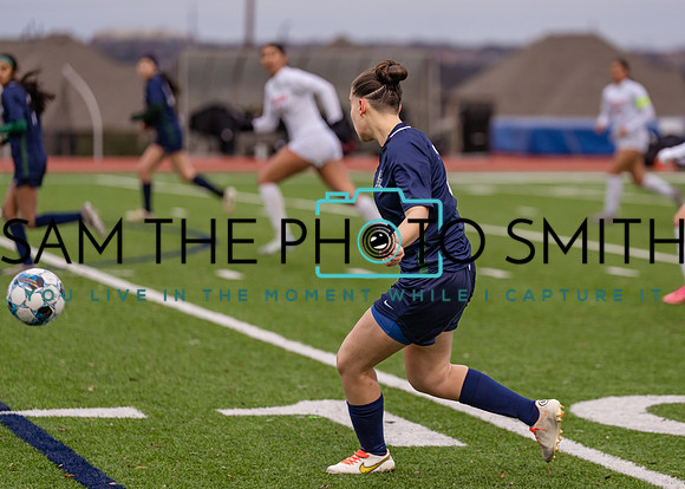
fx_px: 3582
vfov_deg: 7.8
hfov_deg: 10.9
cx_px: 429
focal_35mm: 184
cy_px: 222
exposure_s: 1/1250
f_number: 2.8
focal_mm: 150
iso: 400
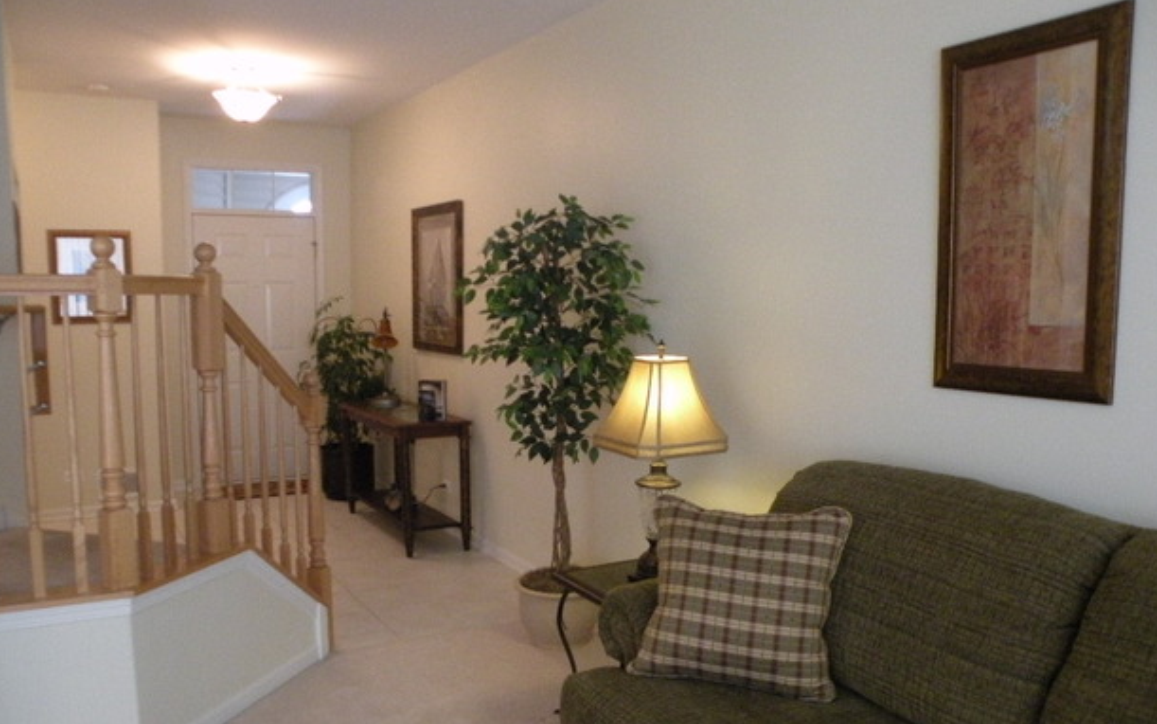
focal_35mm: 30
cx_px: 562
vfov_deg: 41.7
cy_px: 421
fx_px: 946
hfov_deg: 62.9
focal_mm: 4.7
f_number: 2.8
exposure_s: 1/68.2
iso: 400
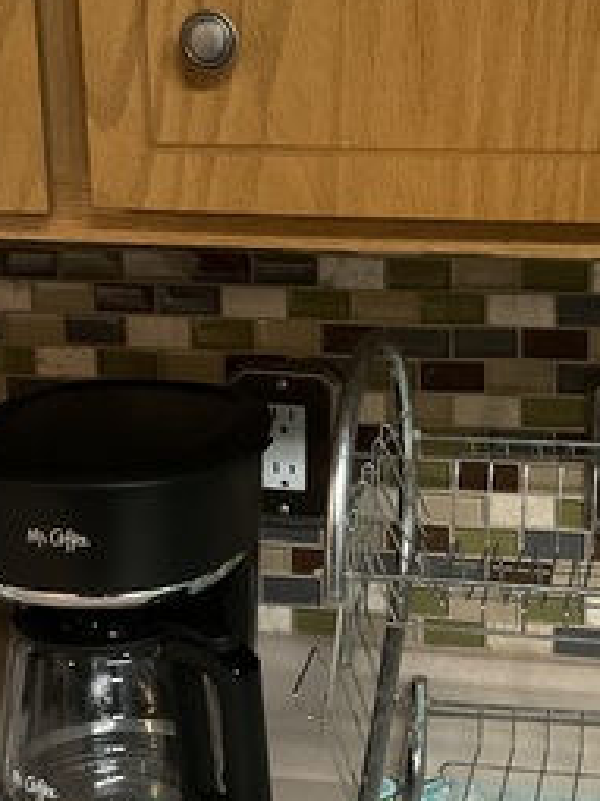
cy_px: 476
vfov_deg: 25.6
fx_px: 1758
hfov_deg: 19.3
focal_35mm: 76
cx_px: 415
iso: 250
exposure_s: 1/30
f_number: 1.8
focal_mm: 3
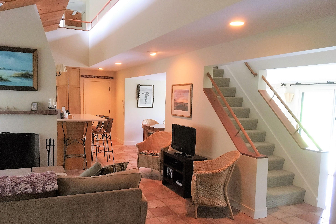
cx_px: 166
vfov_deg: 42.2
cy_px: 128
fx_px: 289
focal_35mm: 31
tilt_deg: -6.7
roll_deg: -1.2
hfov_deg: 60.3
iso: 200
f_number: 2.2
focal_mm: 4.15
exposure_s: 1/24
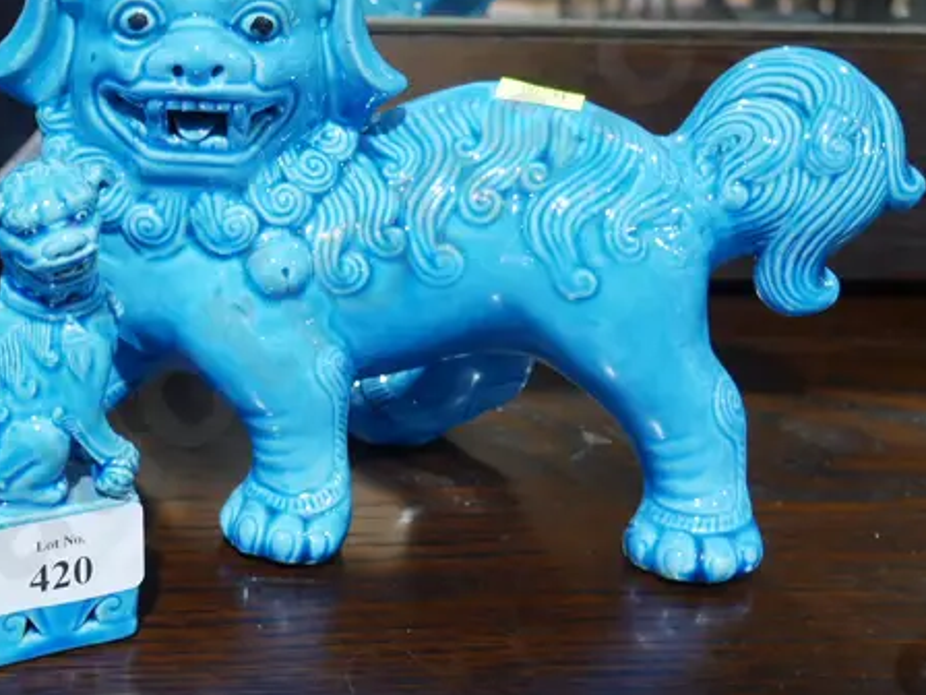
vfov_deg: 22.9
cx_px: 116
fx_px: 1712
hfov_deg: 29.2
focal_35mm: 64
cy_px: 449
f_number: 3.5
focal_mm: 14
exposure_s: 1/60
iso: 640
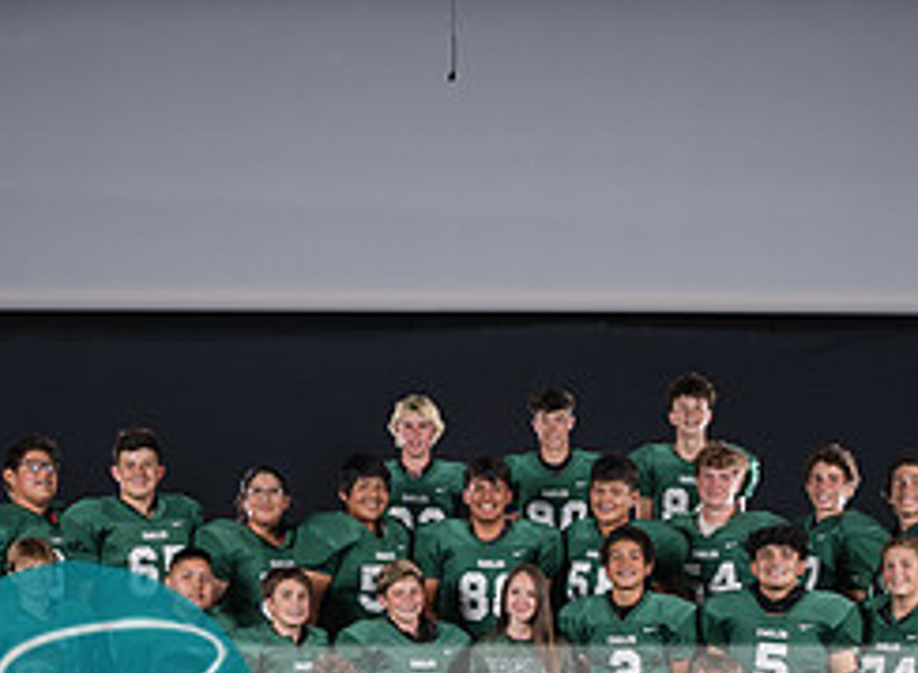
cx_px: 444
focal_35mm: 71
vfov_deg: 20.1
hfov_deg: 27.6
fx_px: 1868
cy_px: 586
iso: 250
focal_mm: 24
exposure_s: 1/200
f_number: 7.1
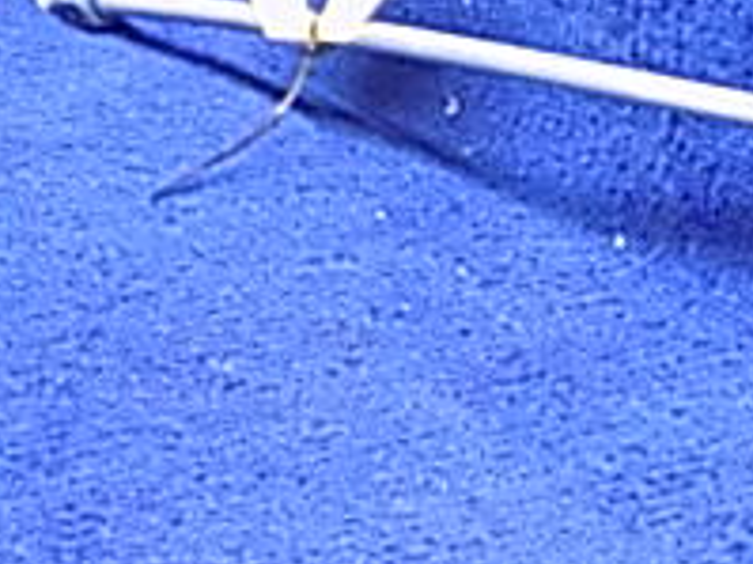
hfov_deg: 12.7
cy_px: 712
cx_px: 1131
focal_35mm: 148
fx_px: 3217
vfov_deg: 9.8
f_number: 3.7
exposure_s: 1/5
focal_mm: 8.1
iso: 400
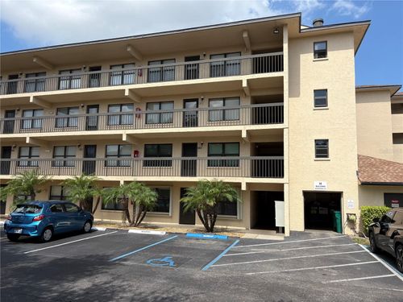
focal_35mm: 26
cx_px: 202
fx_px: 303
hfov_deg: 67.3
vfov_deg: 53.1
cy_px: 151
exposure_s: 1/2865
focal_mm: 5.96
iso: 50
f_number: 1.6
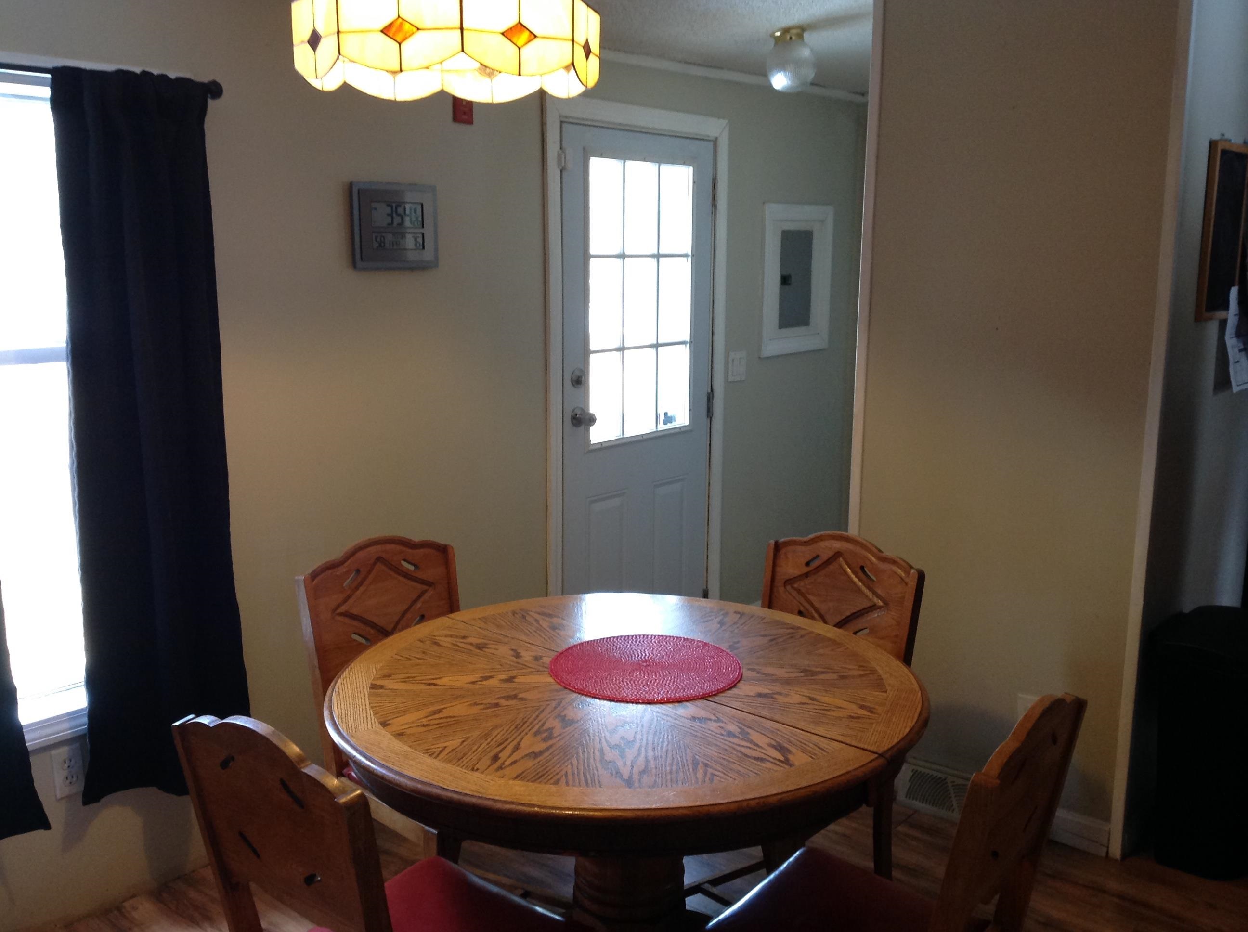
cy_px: 466
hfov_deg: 52.7
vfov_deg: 40.6
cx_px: 624
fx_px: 1260
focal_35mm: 35
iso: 125
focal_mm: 4.28
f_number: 2.4
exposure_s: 1/15
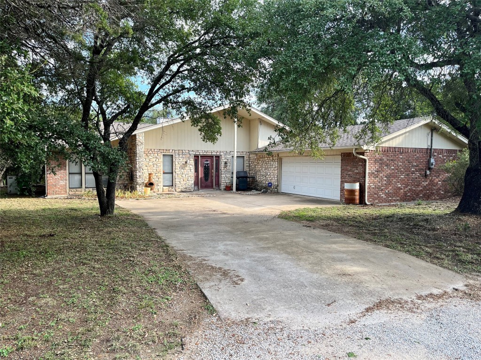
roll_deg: -0.3
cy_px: 180
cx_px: 240
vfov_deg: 53.1
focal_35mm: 26
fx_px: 361
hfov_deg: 67.3
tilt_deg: -2.4
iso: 50
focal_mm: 5.1
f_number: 1.6
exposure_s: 1/552
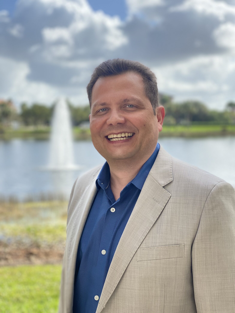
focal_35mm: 52
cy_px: 156
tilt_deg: -3.3
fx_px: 471
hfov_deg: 28.0
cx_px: 118
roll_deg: +1.1
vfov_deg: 36.8
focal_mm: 6
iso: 20
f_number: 2
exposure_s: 1/675
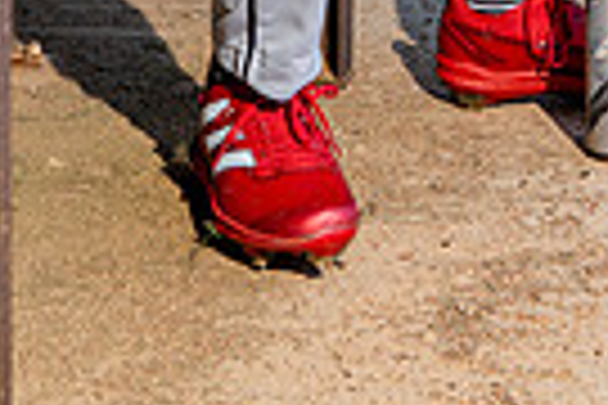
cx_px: 414
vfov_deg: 10.2
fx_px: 1976
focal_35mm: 117
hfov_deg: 17.4
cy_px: -562
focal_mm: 35
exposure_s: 1/250
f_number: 5
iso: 200
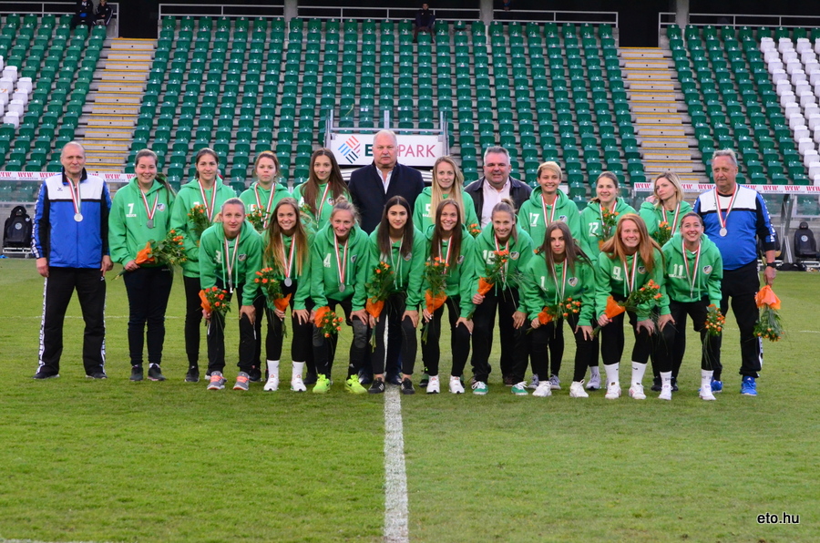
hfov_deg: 19.5
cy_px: 272
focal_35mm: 105
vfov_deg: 13.0
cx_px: 410
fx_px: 2387
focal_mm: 70
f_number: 7.1
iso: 3200
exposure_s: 1/500
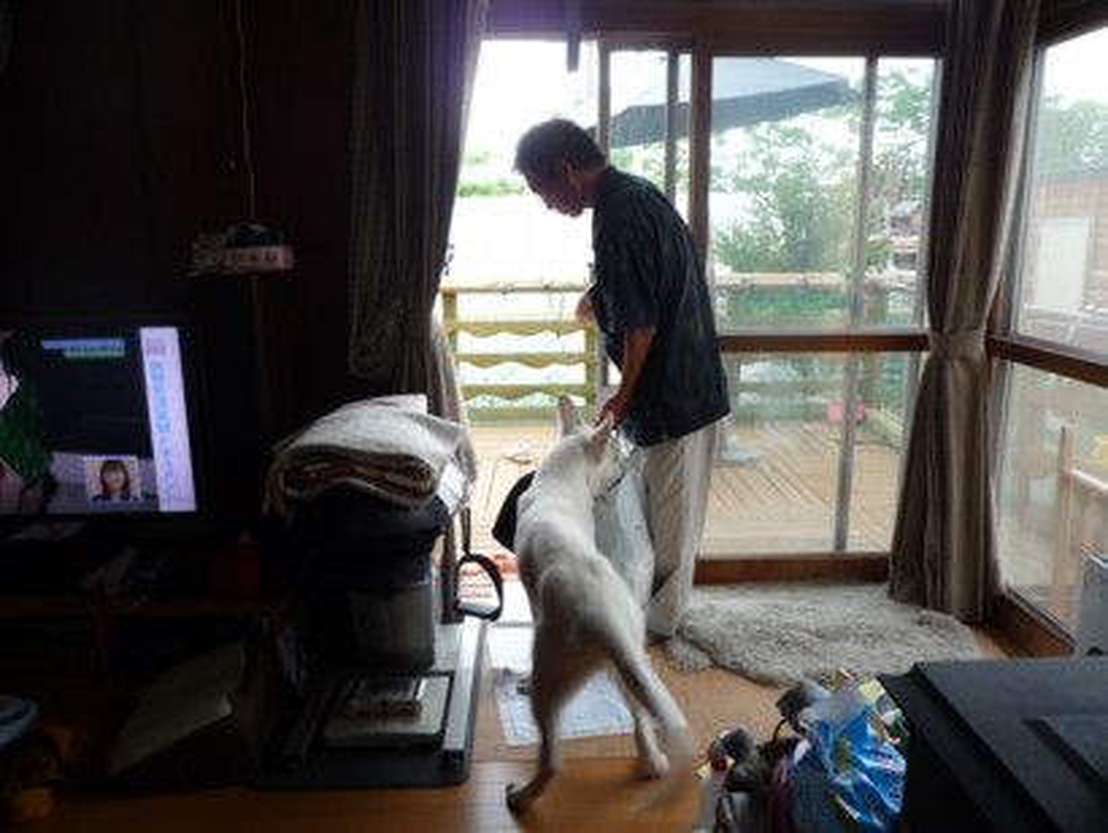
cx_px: 554
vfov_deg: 51.4
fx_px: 865
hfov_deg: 65.3
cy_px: 416
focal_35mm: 27
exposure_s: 1/30
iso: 125
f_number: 2.9
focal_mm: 4.7
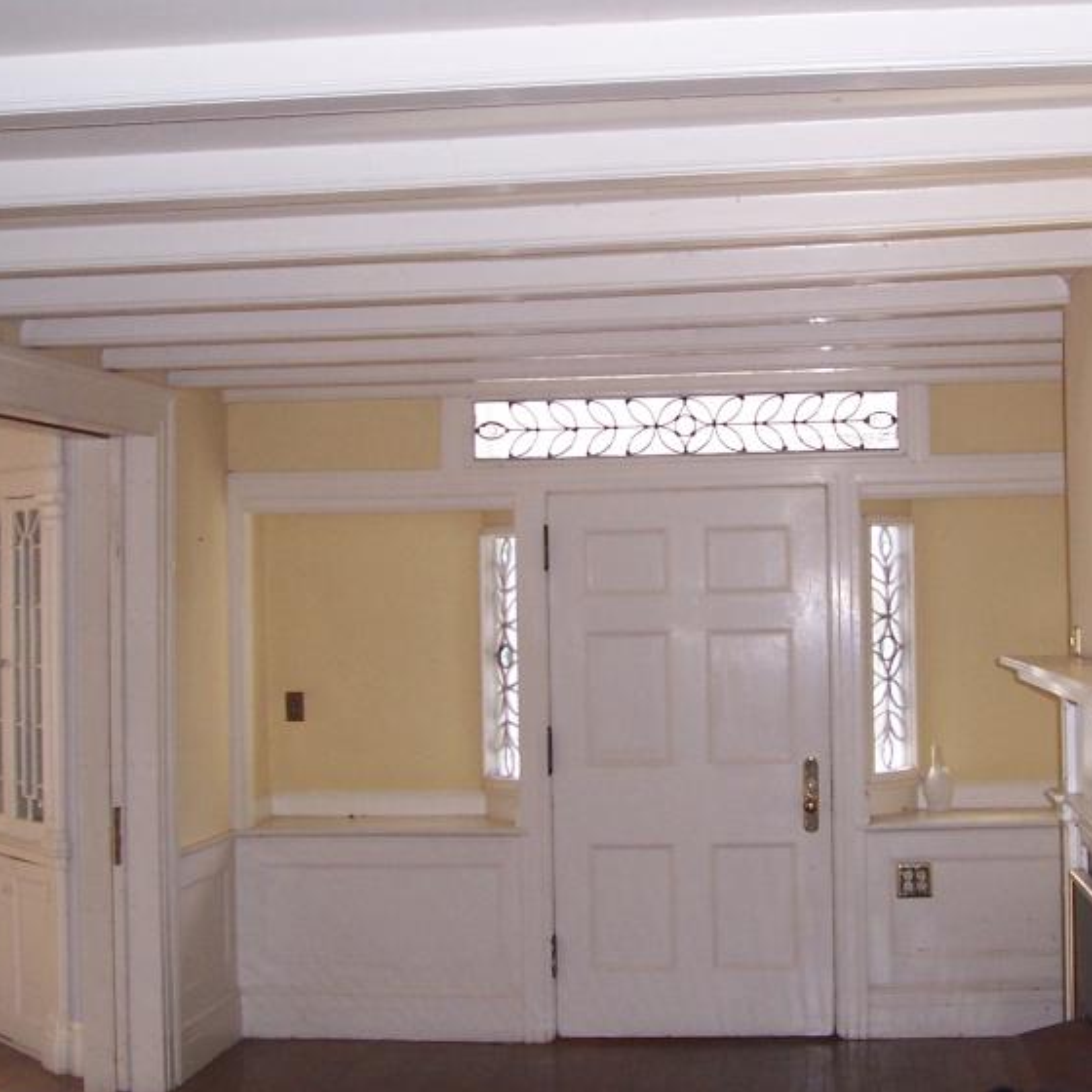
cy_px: 515
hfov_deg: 30.9
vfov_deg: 31.1
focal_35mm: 55
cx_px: 727
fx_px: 1963
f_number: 2.7
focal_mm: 5.6
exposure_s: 1/60
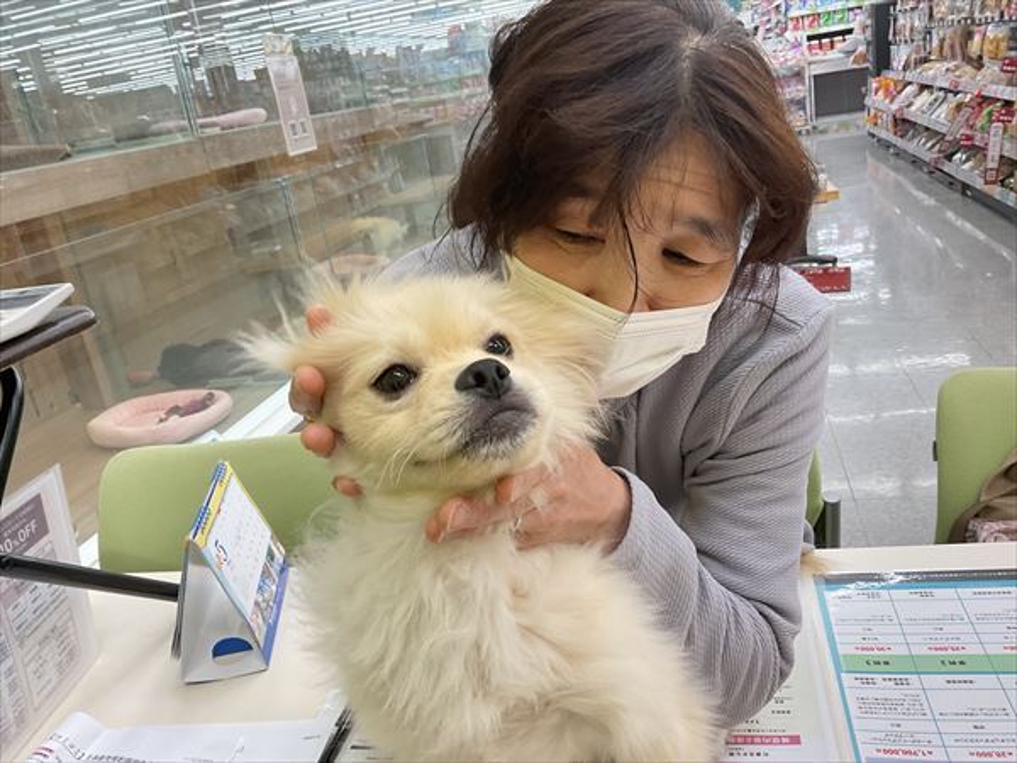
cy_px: 382
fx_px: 852
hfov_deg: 61.7
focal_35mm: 29
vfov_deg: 48.2
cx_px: 508
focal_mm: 3
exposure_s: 1/50
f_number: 1.8
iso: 50
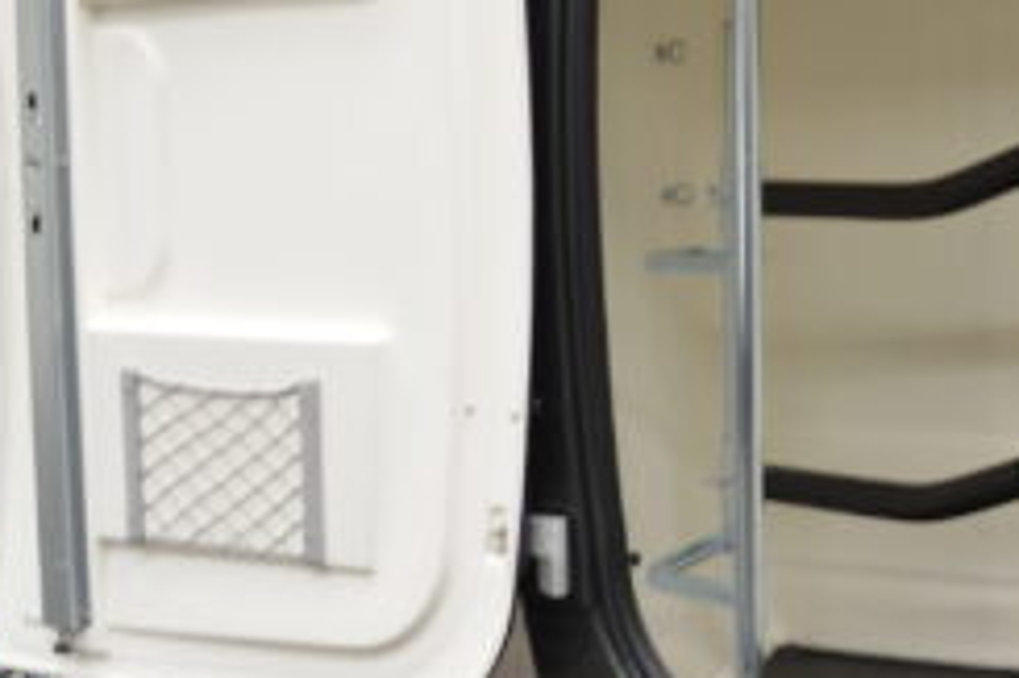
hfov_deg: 29.2
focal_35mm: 66
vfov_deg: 20.6
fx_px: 1867
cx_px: 927
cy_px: 264
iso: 100
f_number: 7.1
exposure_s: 1/3
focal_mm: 18
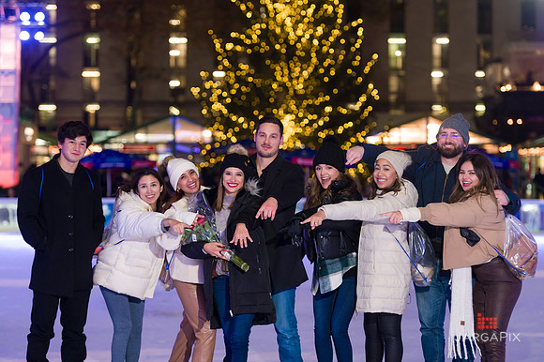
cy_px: 181
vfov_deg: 12.4
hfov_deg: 18.6
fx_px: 1661
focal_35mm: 110
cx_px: 272
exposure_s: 1/200
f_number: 3.2
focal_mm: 110
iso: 2000
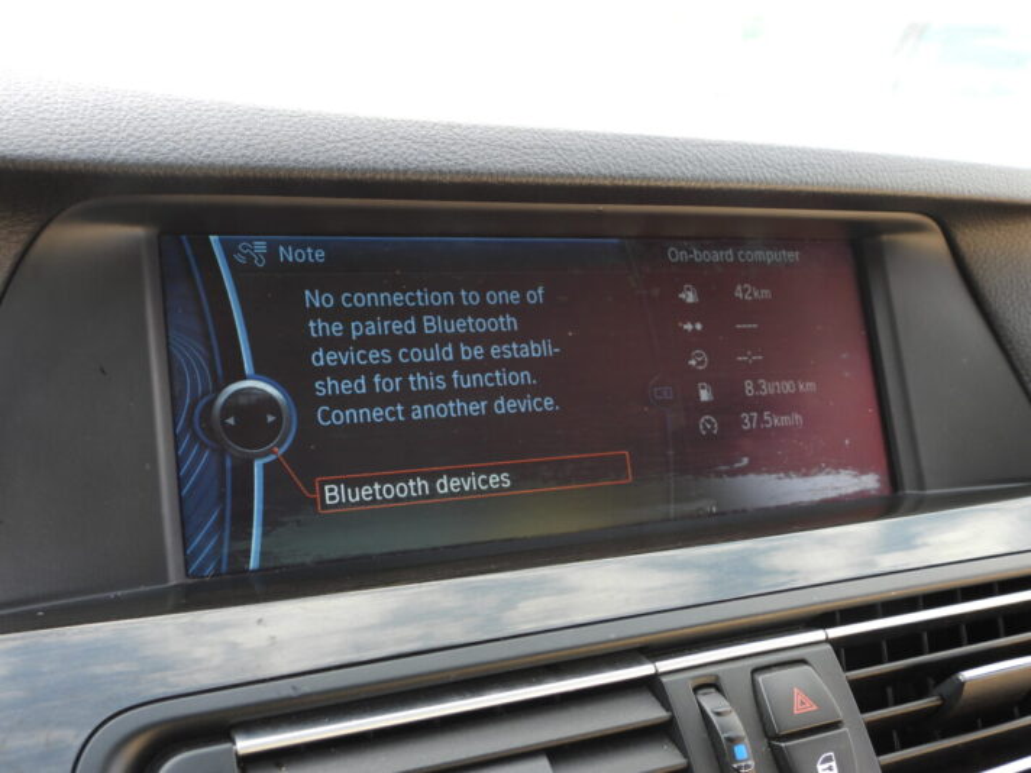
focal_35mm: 38
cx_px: 516
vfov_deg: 37.7
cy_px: 386
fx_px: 1132
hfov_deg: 49.0
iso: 100
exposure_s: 1/60
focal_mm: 6.8
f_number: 3.2
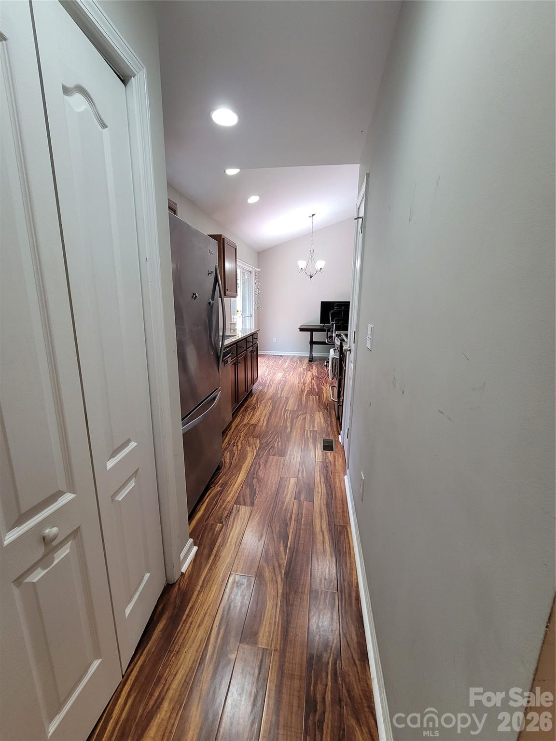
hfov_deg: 89.9
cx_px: 278
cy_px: 370
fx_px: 278
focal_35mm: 13
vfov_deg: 106.2
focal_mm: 2.2
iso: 200
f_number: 2.2
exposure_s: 1/60
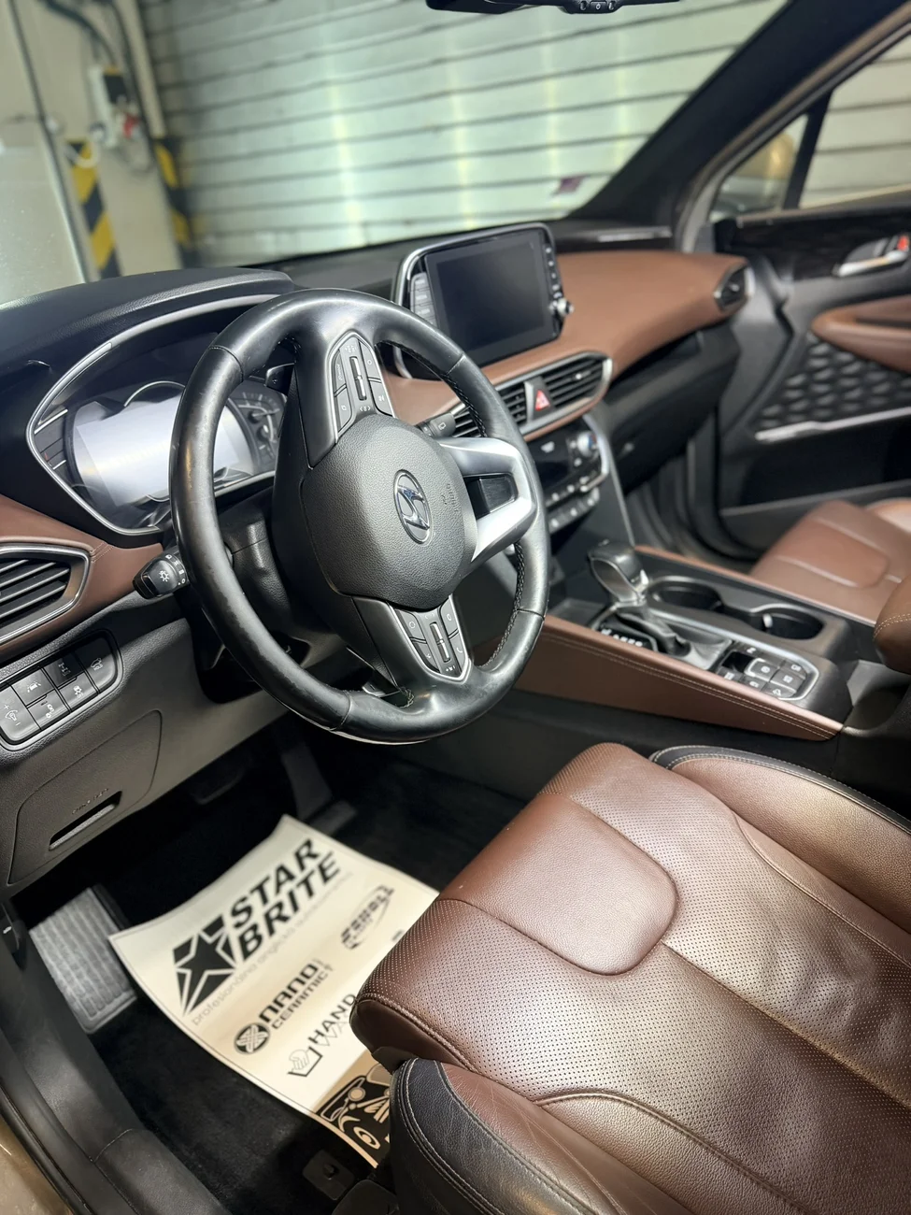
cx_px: 456
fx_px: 842
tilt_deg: -27.1
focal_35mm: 24
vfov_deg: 71.6
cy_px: 608
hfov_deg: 56.8
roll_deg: +6.4
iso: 200
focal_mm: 6.76
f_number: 1.78
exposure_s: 1/50
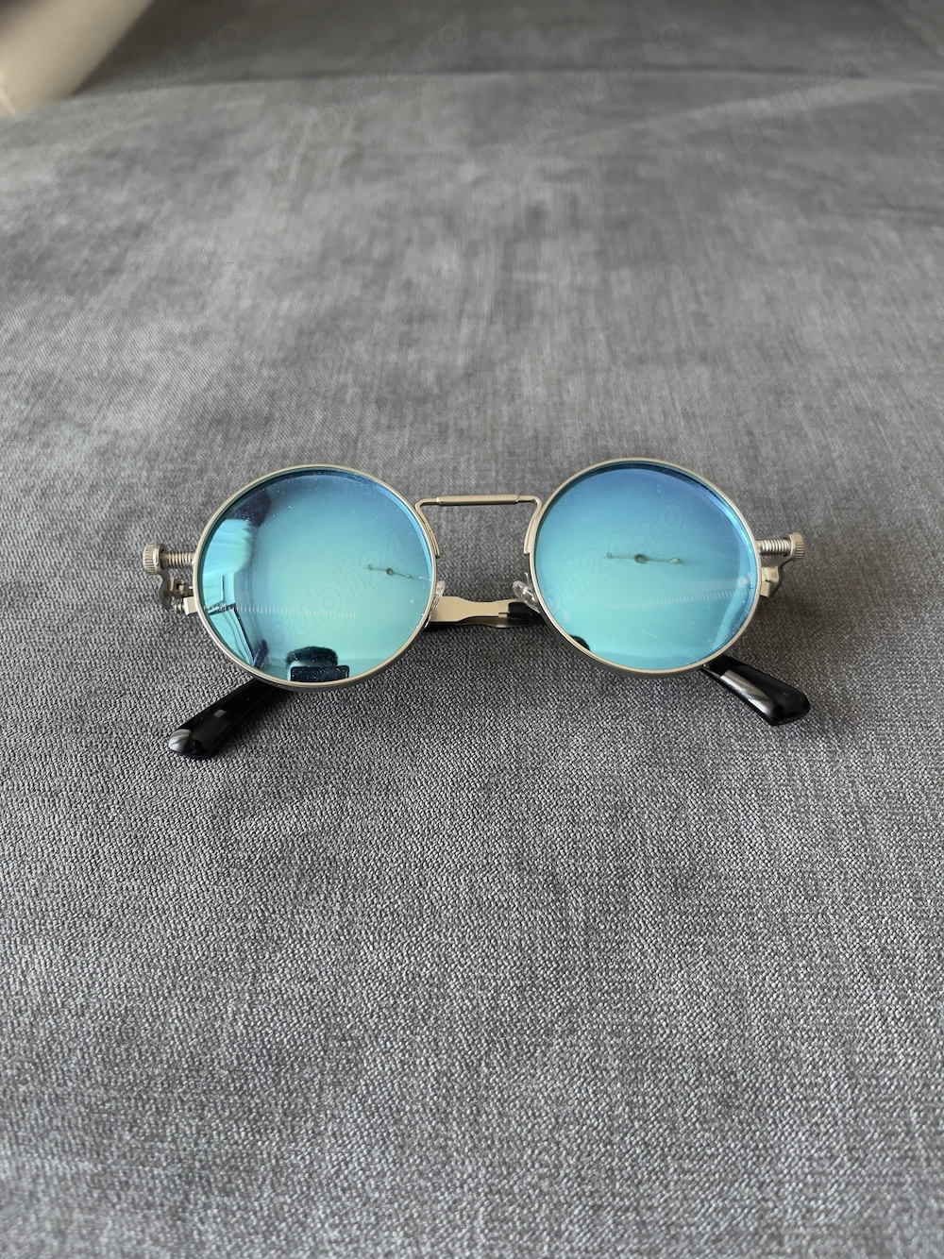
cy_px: 630
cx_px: 472
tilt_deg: -45.7
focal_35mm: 25
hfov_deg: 54.9
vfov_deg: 69.4
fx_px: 909
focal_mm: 5.1
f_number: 1.6
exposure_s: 1/60
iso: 200
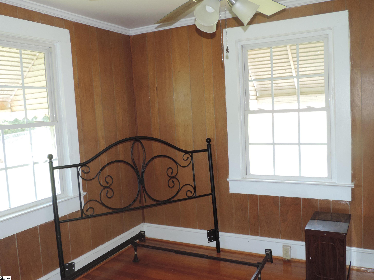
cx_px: 187
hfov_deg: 55.4
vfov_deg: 42.9
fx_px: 357
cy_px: 140
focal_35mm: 33
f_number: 3.2
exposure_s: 1/30
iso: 200
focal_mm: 5.8
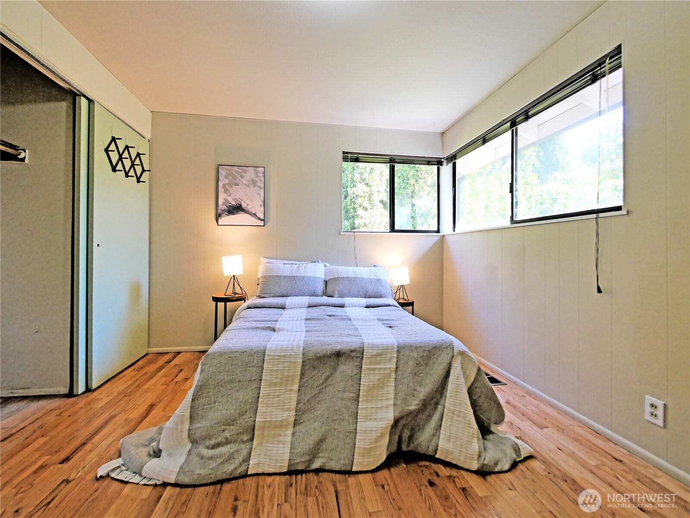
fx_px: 279
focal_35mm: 14
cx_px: 345
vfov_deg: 85.7
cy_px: 259
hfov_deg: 102.1
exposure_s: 1/60
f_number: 4.5
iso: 640
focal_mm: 7
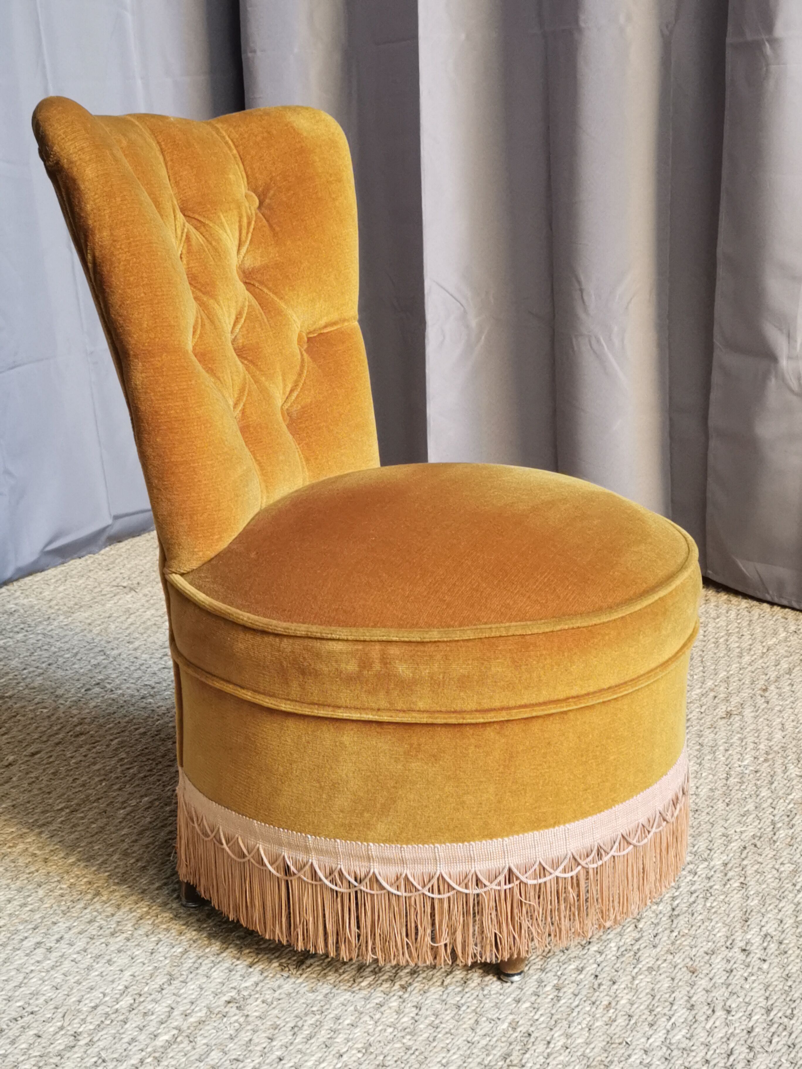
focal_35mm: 49
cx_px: 401
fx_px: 1514
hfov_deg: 29.7
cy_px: 534
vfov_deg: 38.9
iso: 125
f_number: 1.8
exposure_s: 1/100
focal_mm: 5.58
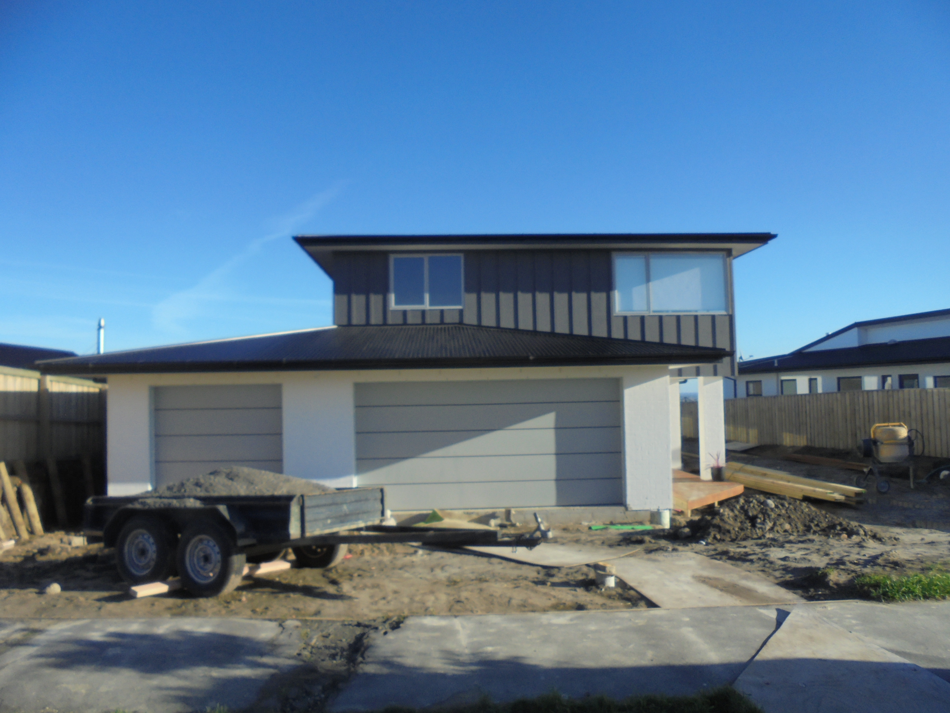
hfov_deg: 67.3
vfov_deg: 53.1
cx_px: 475
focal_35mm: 26
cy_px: 356
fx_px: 714
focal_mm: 4.6
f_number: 3.5
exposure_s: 1/640
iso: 100
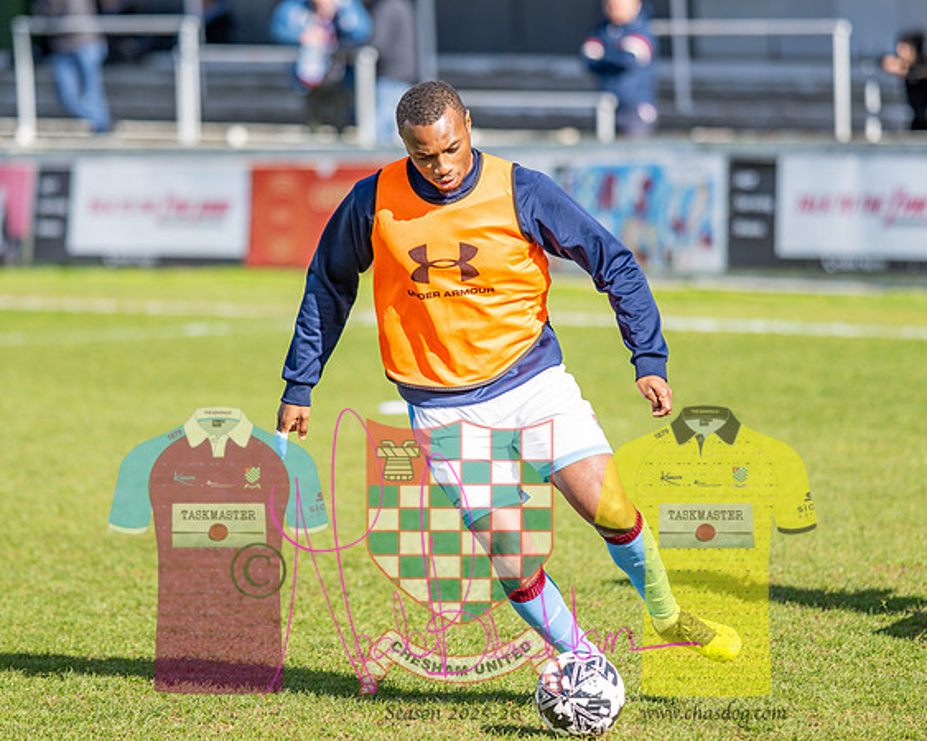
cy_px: 370
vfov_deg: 6.8
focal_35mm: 228
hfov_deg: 8.5
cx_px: 464
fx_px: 6242
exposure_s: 1/1600
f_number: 1.8
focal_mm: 135
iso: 50
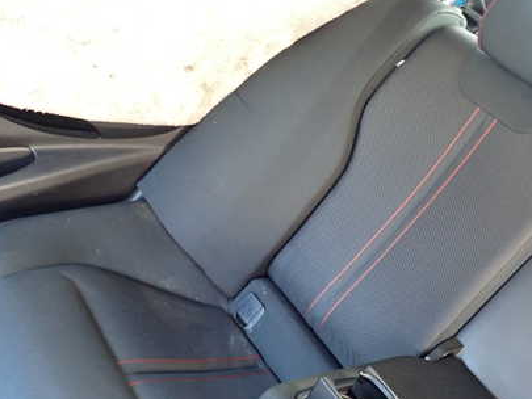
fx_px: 569
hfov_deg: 49.4
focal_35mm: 37
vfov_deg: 38.3
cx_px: 348
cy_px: 261
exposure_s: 1/30
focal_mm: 4.5
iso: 320
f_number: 2
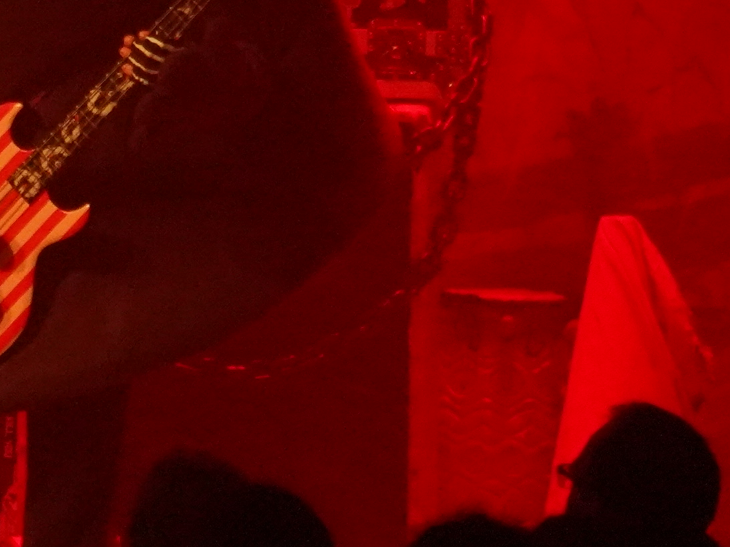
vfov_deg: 2.7
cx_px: -994
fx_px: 11684
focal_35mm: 554
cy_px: -549
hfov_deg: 3.5
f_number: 4
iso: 10000
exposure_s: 1/160
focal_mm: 105
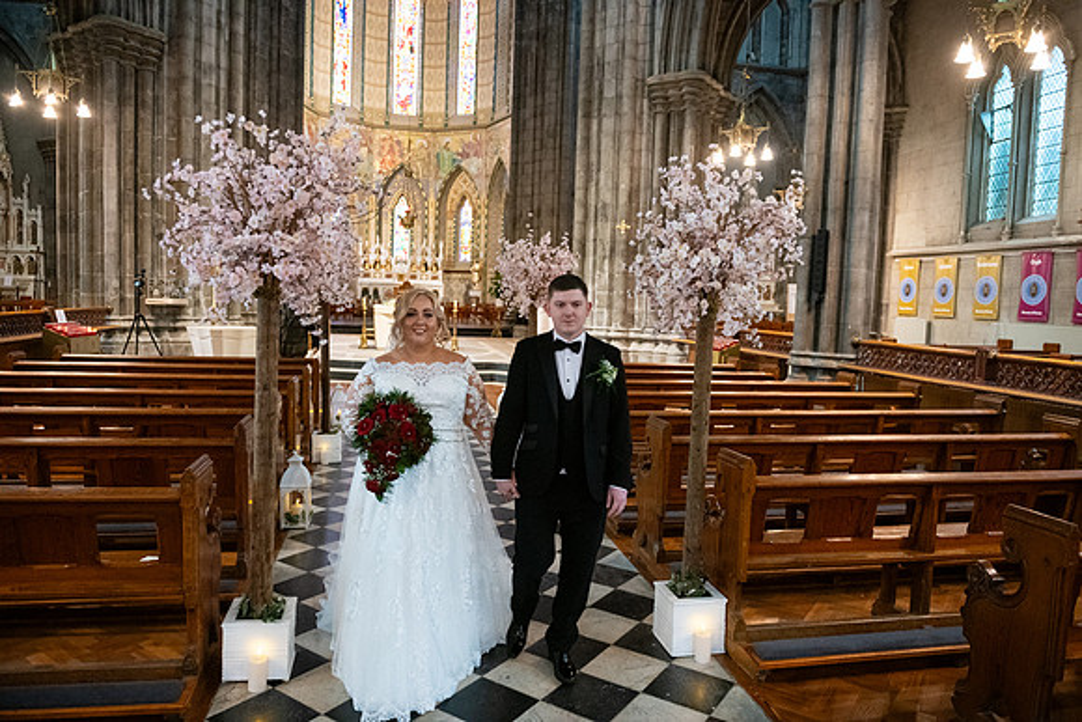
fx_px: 721
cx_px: 541
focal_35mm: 24
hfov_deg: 73.7
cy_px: 361
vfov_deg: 53.2
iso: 1250
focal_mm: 24
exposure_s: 1/160
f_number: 3.5
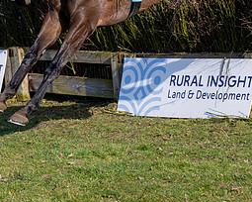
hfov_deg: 11.1
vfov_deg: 8.8
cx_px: 121
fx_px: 1298
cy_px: -15
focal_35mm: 174
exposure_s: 1/2000
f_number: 2.8
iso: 100
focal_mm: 70
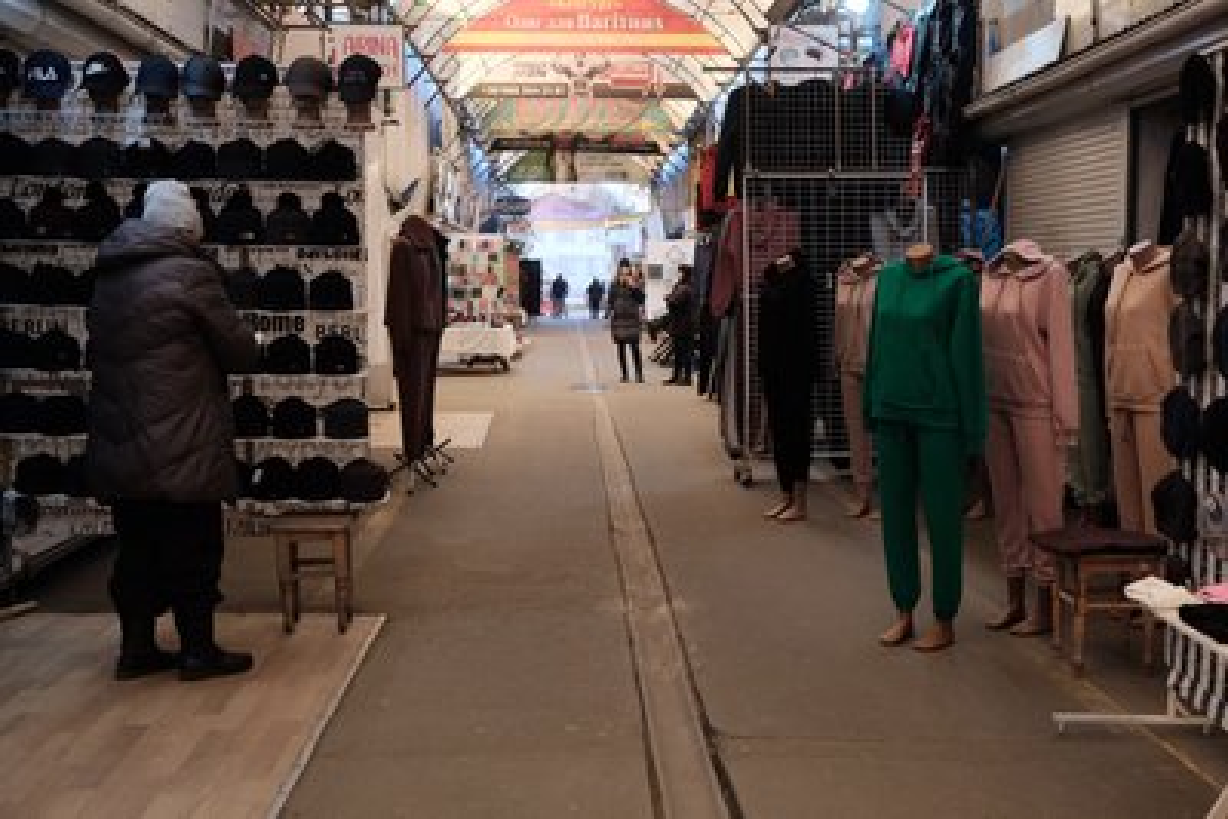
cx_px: 614
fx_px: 1433
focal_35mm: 42
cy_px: 410
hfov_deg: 46.4
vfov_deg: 31.9
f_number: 4
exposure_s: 1/125
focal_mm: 27.7
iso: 800
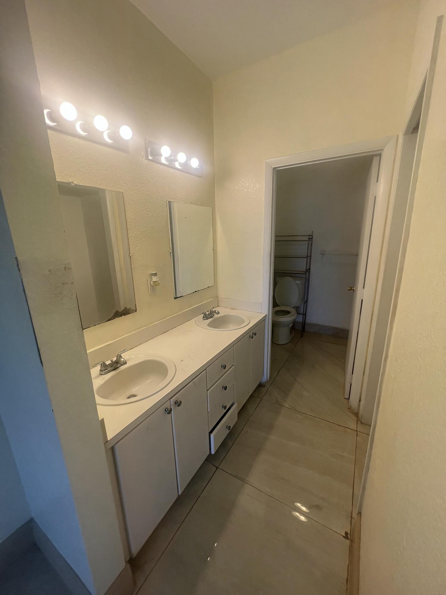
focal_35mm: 13
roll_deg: +2.6
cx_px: 223
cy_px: 298
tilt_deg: -13.0
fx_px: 223
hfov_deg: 89.9
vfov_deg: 106.2
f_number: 1.8
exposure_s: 1/120
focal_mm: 1.57
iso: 40
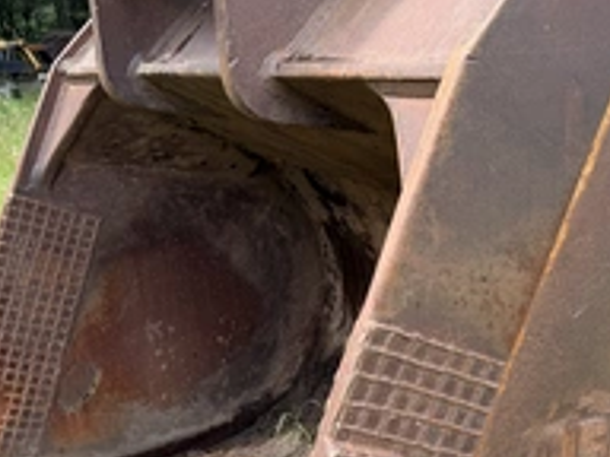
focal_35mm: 50
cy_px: 317
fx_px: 881
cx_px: 403
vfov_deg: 28.8
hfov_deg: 37.8
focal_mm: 6.76
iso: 80
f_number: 1.78
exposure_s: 1/805
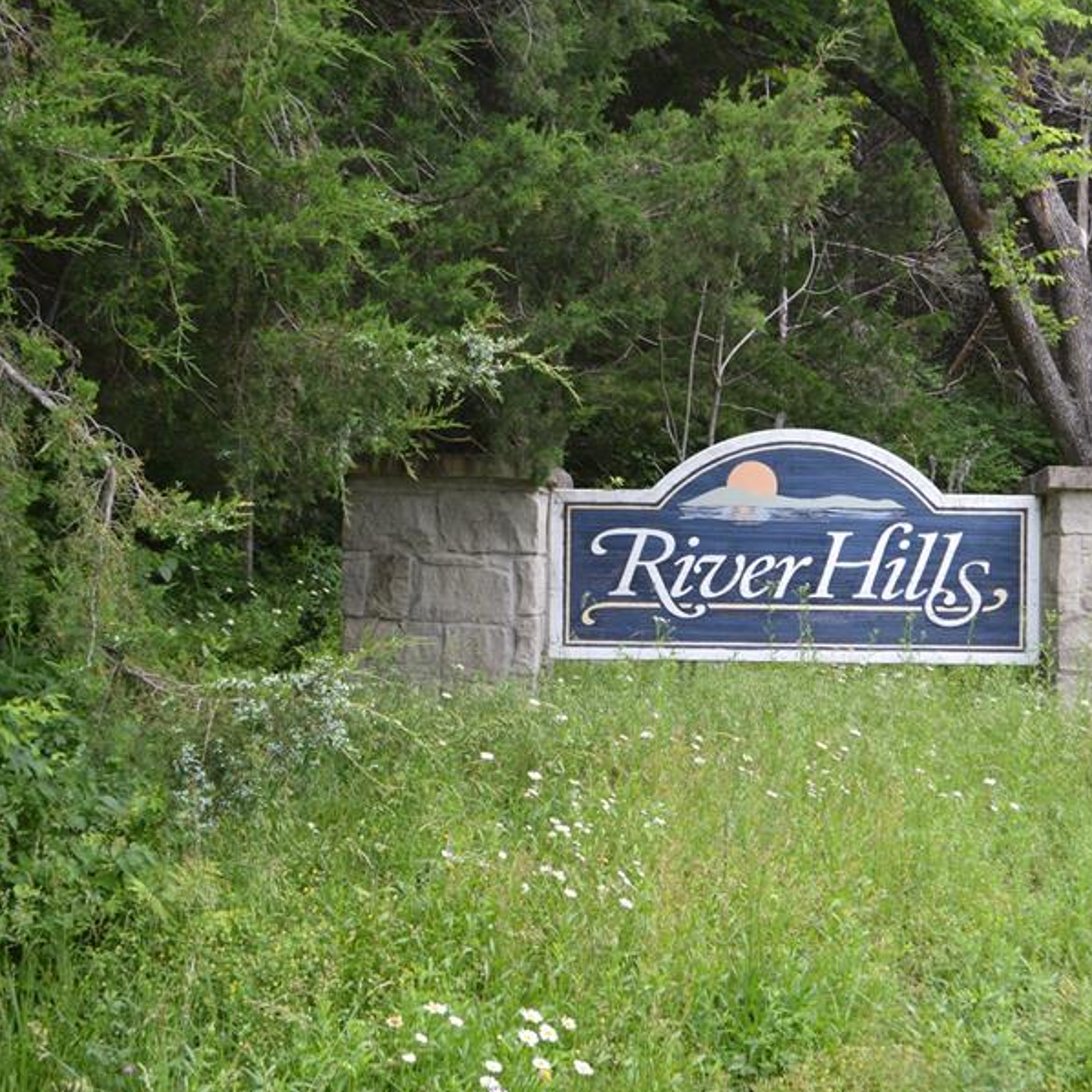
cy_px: 572
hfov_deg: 34.8
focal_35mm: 48
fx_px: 1713
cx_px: 787
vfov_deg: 35.3
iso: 400
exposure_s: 1/125
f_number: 5.6
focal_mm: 22
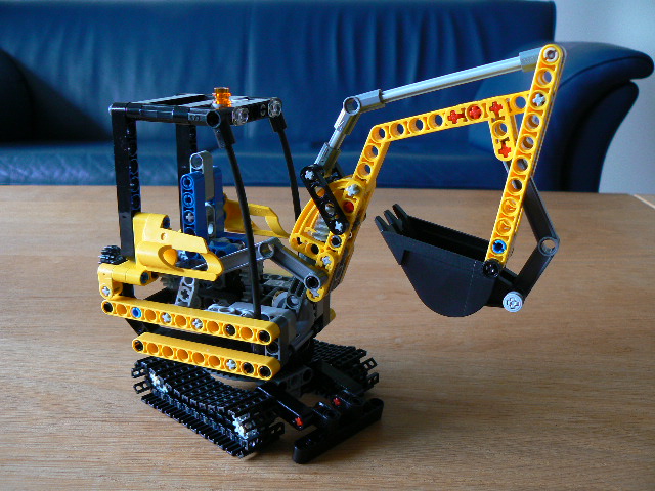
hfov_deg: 51.4
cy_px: 246
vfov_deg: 39.7
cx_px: 328
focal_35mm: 36
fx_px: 681
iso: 80
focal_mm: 6
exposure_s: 1/2.5
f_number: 2.8
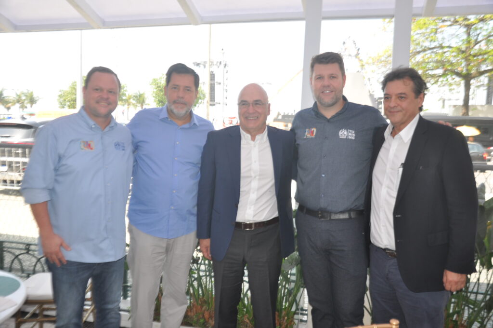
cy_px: 164
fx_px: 431
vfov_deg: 41.6
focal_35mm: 32
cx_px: 246
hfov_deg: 59.6
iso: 200
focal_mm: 21
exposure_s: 1/200
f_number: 5.6
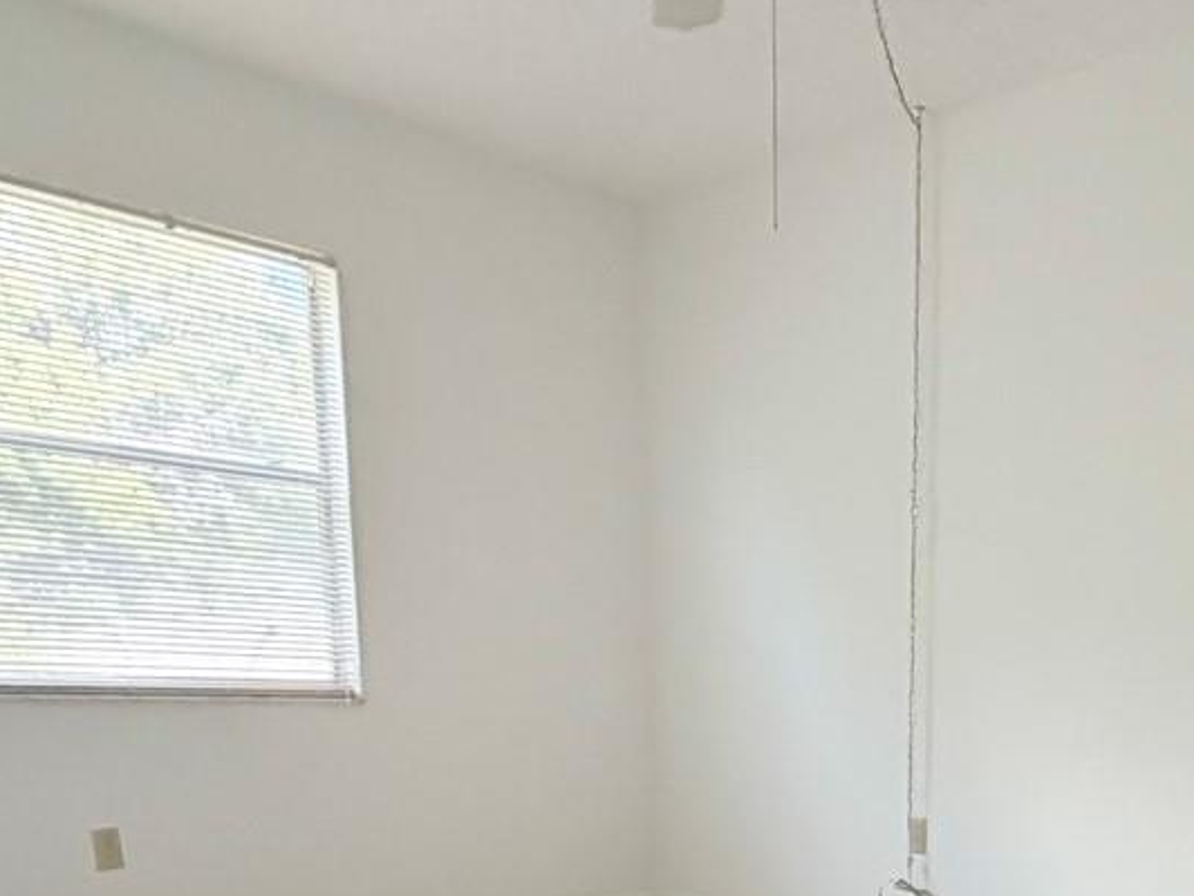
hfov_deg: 42.7
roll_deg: -0.7
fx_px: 1449
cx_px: 961
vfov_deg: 30.8
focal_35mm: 42
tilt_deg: -11.7
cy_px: 977
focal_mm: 2.22
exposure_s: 1/104
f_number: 2.2
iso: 320
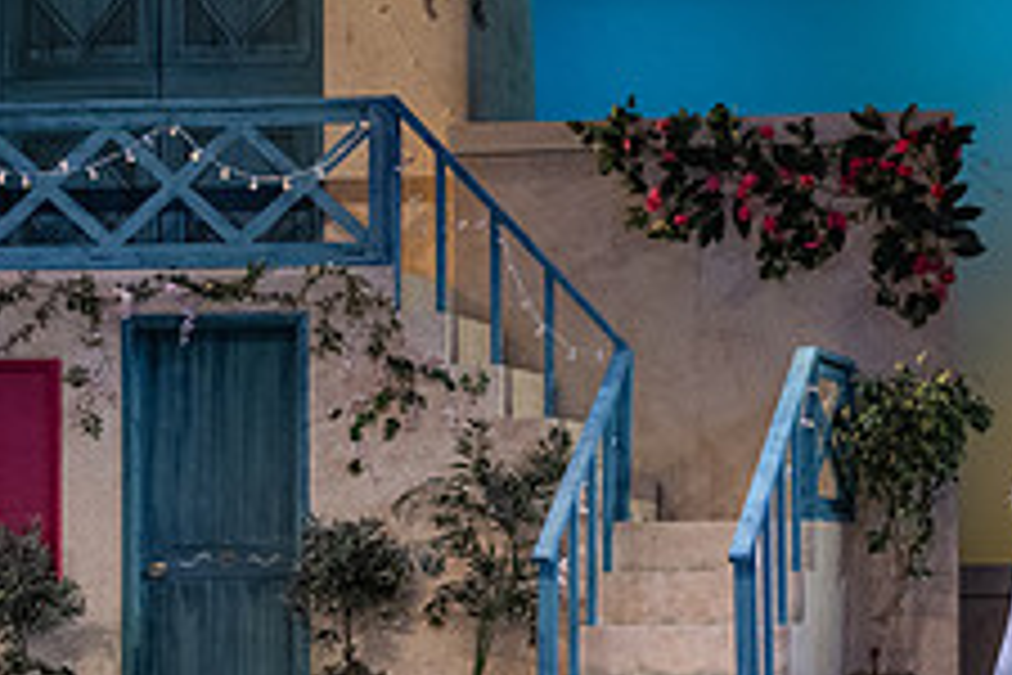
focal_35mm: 116
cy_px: 506
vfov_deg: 11.8
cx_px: 940
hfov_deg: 17.3
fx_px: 3261
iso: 2500
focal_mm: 45
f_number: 3.5
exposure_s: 1/320
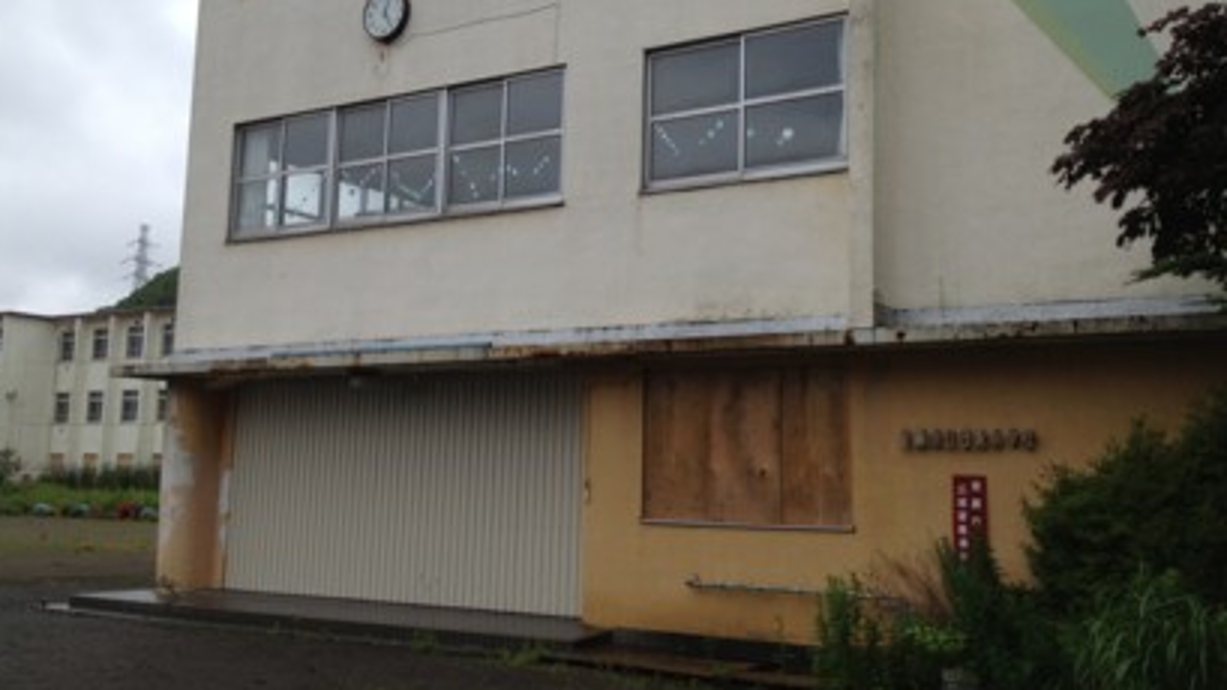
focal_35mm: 42
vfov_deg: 28.3
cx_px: 654
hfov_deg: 48.3
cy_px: 288
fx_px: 1366
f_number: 2.4
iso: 64
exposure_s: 1/756
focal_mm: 4.28
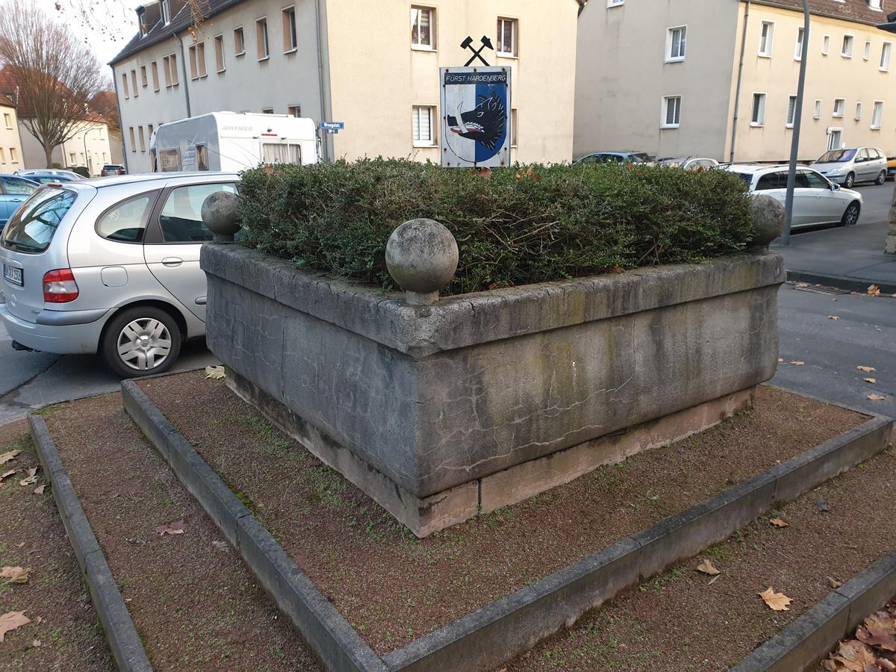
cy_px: 336
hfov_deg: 67.3
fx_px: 673
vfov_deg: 53.1
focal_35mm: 26
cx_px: 448
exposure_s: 1/60
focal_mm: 4.3
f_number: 2.4
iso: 80
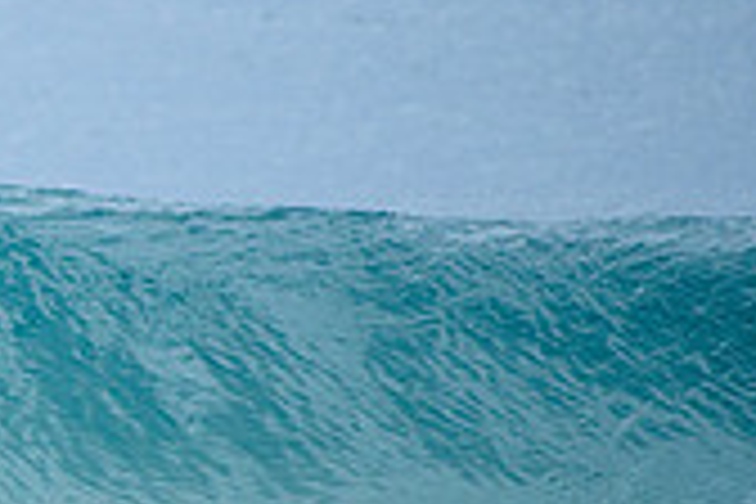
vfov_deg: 0.8
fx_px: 36327
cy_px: 340
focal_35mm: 1730
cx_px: -536
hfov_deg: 1.2
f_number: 5.6
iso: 450
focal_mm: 500
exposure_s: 1/2000
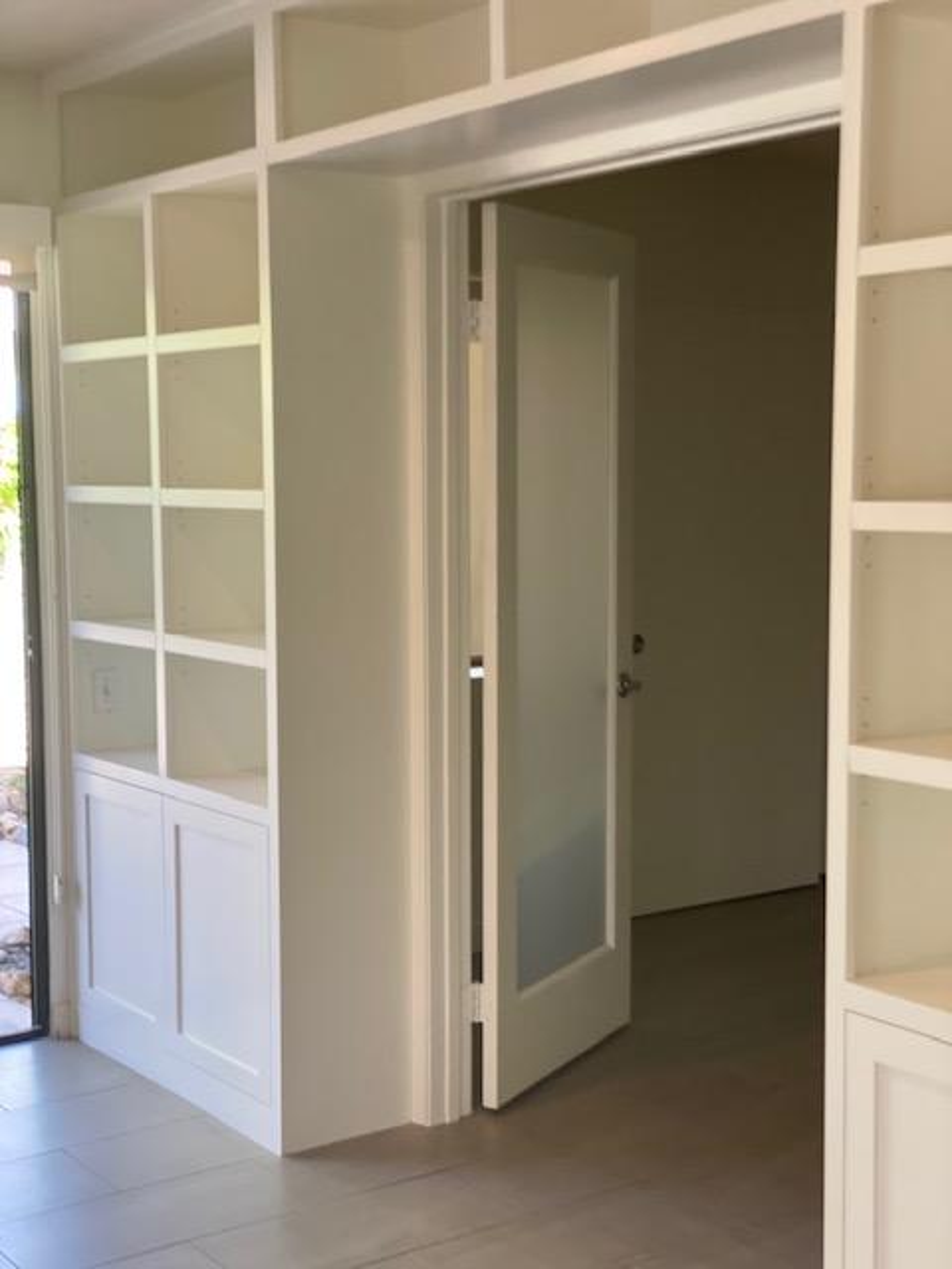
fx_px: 1907
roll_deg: -0.2
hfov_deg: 28.0
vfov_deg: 36.8
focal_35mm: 52
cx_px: 476
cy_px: 634
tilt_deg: -0.5
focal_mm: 6
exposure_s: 1/116
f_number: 2
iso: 100
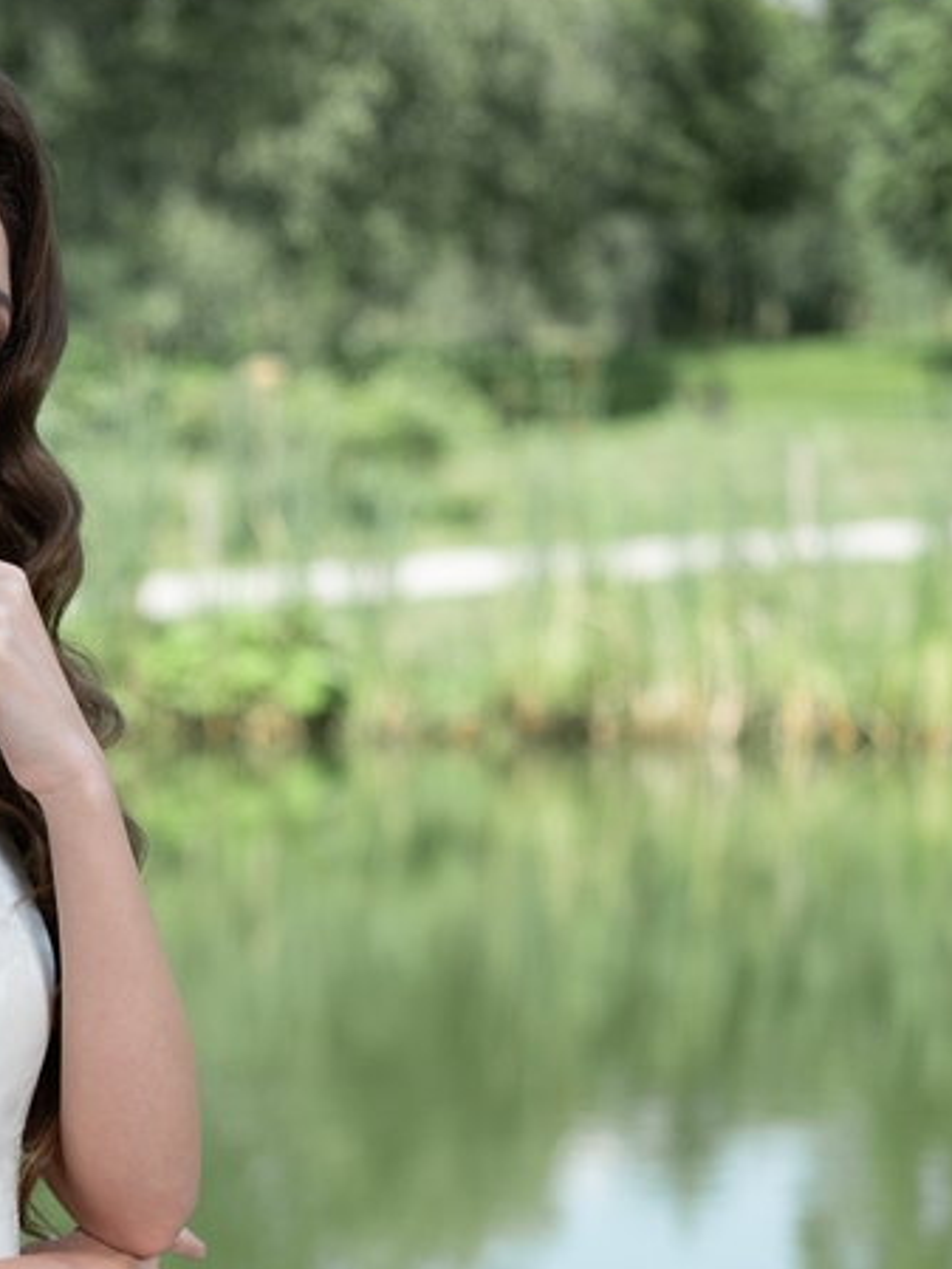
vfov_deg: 16.9
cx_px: -121
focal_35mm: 114
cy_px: 1224
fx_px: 4178
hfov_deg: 12.7
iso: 200
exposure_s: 1/800
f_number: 3.2
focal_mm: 63
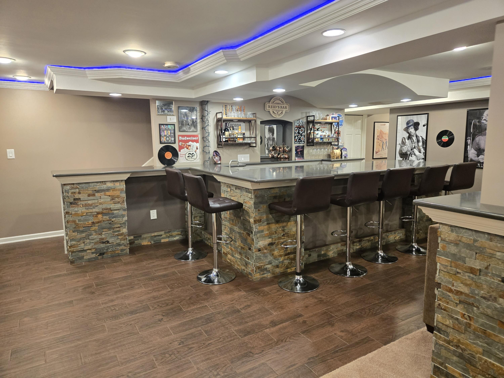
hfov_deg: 73.9
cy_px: 189
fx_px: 335
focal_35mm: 23
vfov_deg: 58.9
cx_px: 252
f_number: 1.8
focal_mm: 5.4
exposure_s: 1/120
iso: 400
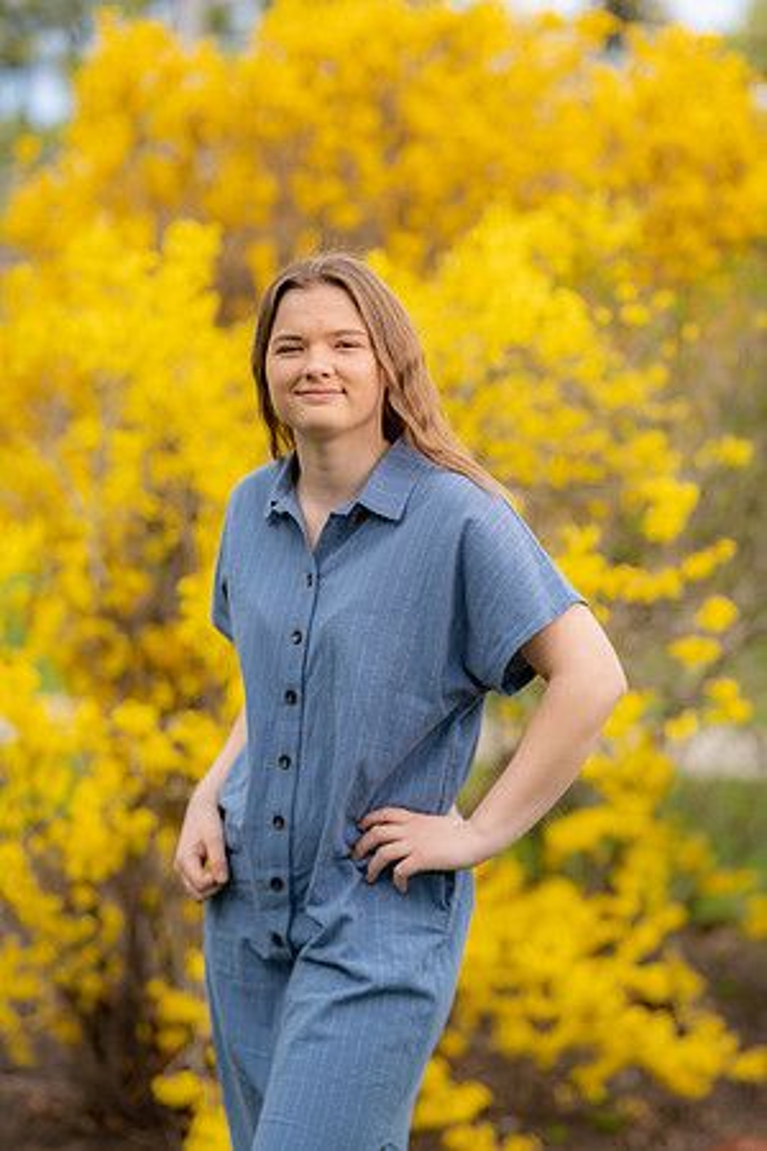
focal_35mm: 85
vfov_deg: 23.9
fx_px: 2716
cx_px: 384
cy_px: 576
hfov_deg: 16.1
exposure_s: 1/1600
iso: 125
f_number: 2
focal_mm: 85
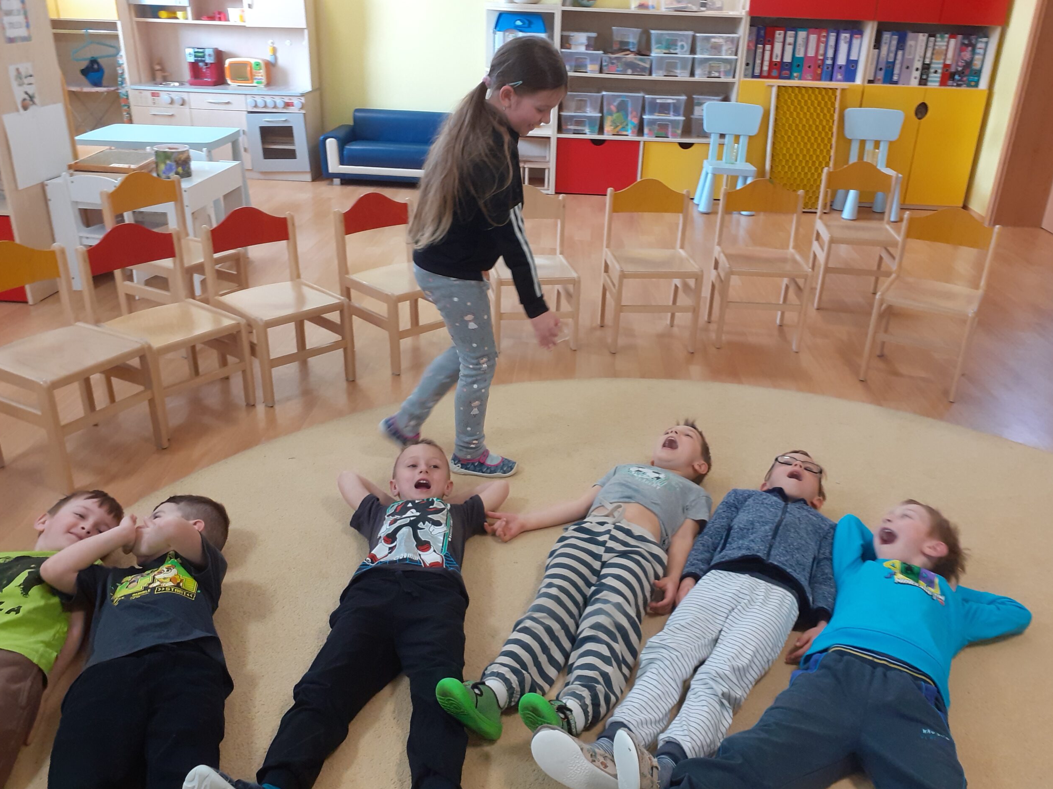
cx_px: 542
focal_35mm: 28
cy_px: 396
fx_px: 852
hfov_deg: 63.4
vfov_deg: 49.7
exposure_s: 1/50
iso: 125
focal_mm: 3.6
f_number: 1.9
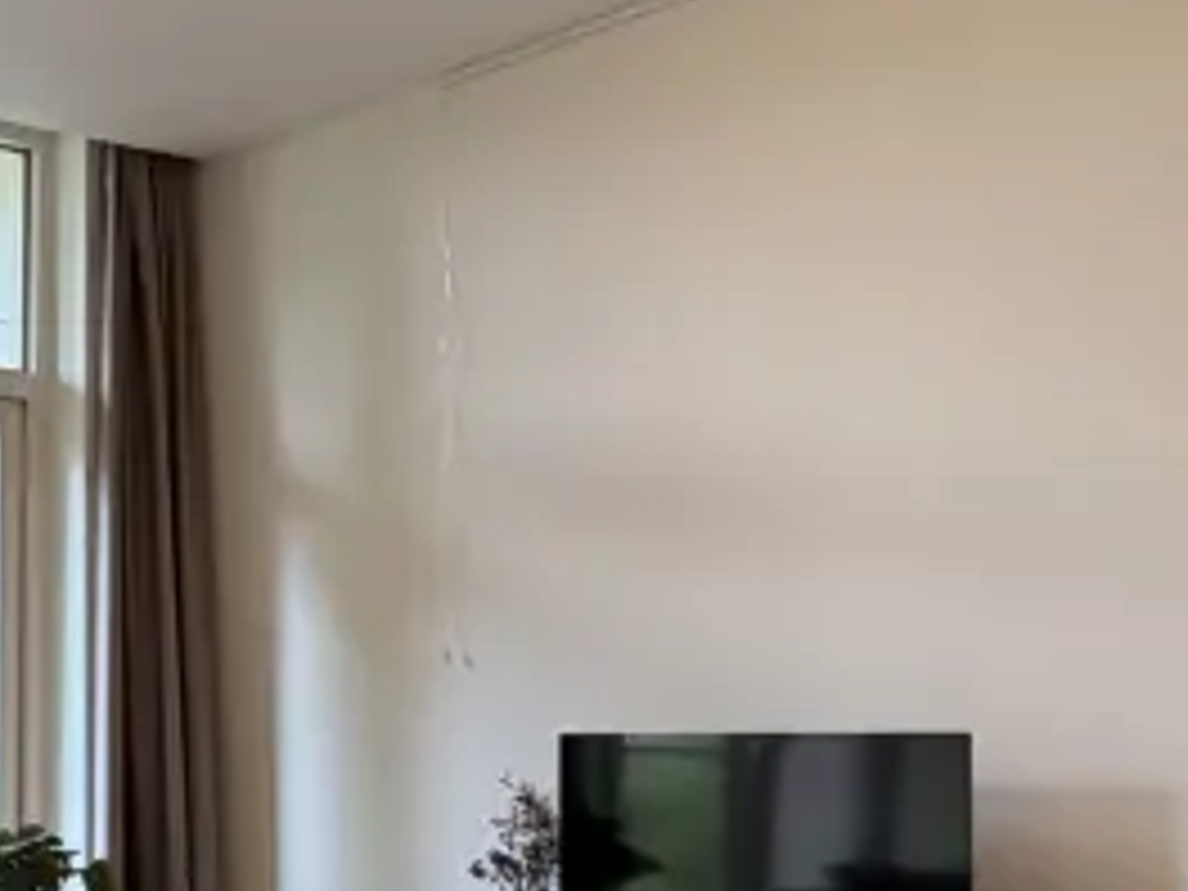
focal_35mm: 58
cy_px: 695
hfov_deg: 28.8
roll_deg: +1.1
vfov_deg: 24.9
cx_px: -234
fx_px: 1991
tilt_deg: +1.5
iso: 250
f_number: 2.2
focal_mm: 2.22
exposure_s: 1/100
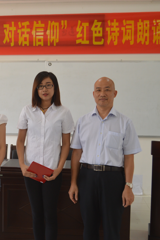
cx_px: 49
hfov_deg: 26.3
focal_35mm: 51
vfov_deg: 38.9
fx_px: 340
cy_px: 123
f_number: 4
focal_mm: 22
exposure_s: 1/40
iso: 400
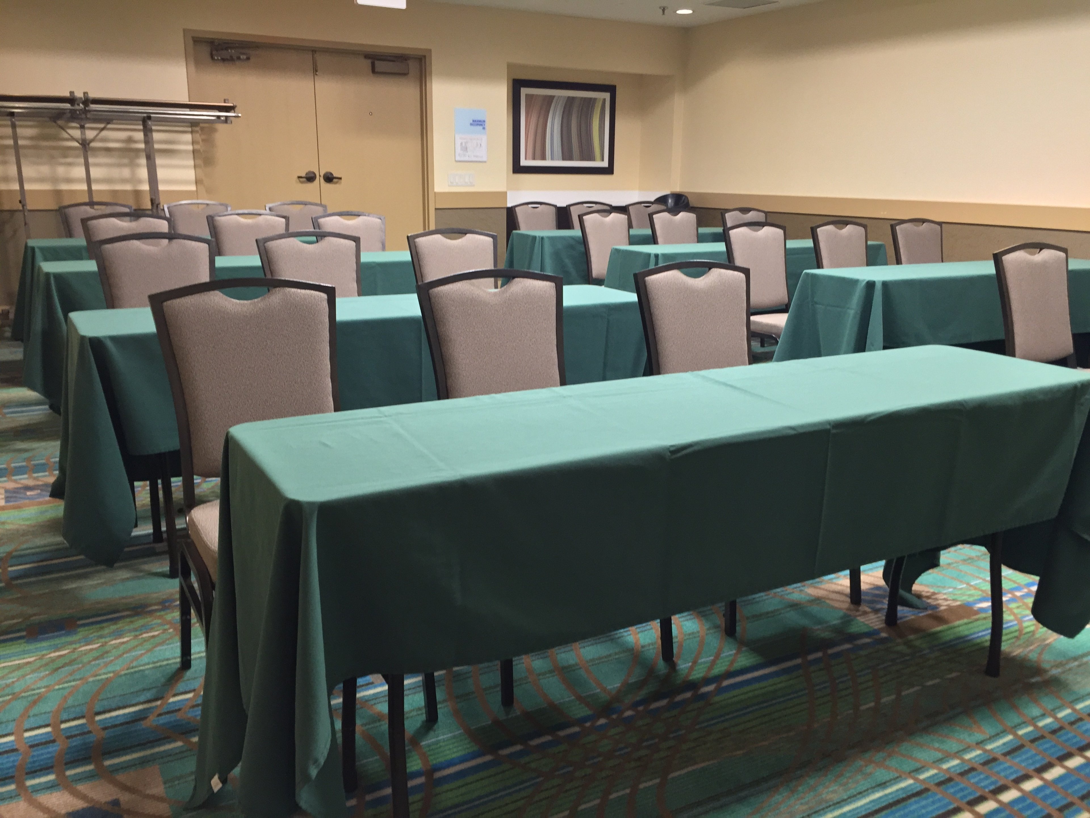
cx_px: 545
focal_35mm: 29
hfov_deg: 61.7
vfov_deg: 48.2
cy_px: 409
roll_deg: -0.8
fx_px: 913
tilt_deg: -14.9
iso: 200
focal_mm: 4.15
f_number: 2.2
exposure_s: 1/30
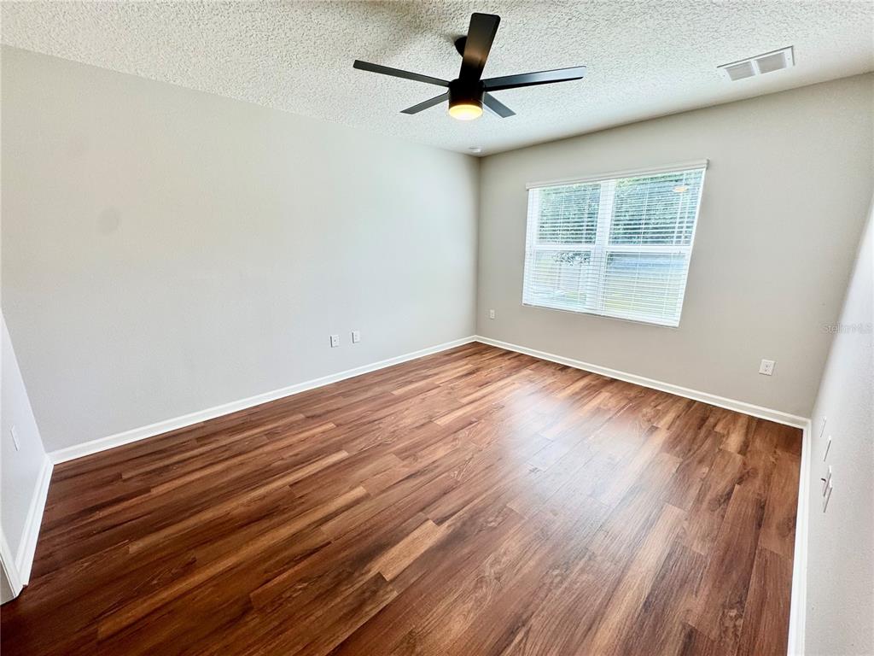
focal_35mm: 14
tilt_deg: -14.7
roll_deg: -0.1
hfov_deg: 102.1
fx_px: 353
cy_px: 328
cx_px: 437
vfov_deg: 85.7
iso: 50
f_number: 2.2
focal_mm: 2.22
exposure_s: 1/120
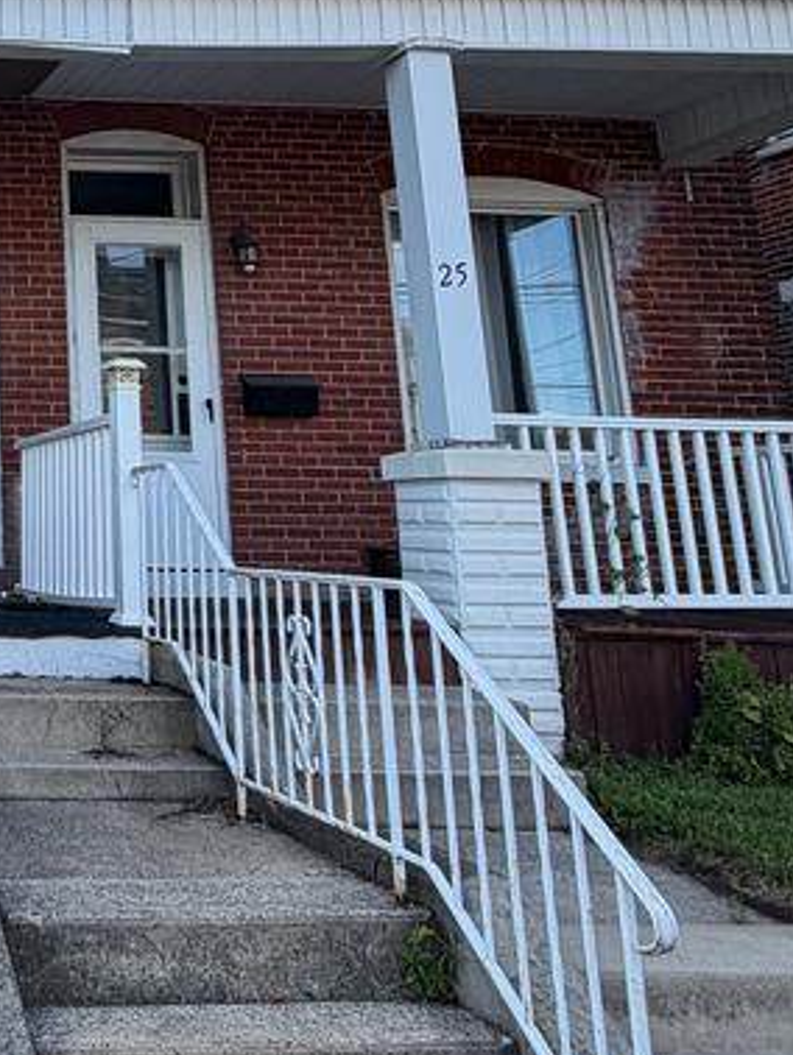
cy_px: 282
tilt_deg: +8.3
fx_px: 1220
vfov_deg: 45.4
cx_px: -254
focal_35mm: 40
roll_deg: -1.1
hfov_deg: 28.9
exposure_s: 1/482
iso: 64
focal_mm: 2.22
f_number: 2.2
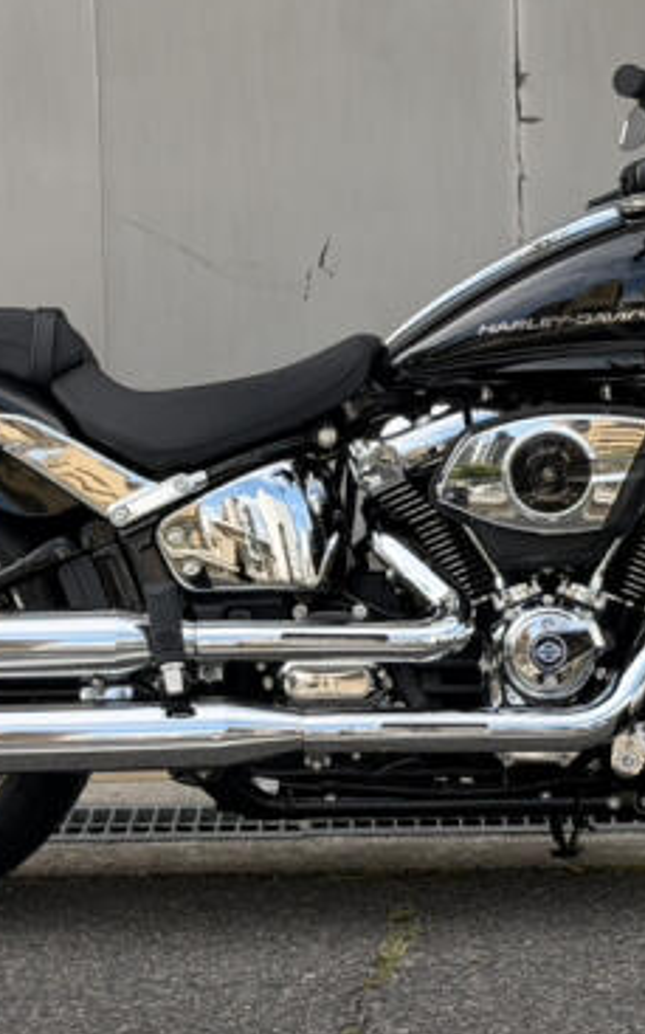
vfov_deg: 18.8
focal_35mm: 111
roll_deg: +2.1
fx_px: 3126
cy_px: 538
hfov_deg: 11.8
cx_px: 453
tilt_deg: -5.1
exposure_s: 1/1167
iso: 64
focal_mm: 6.76
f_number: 1.78
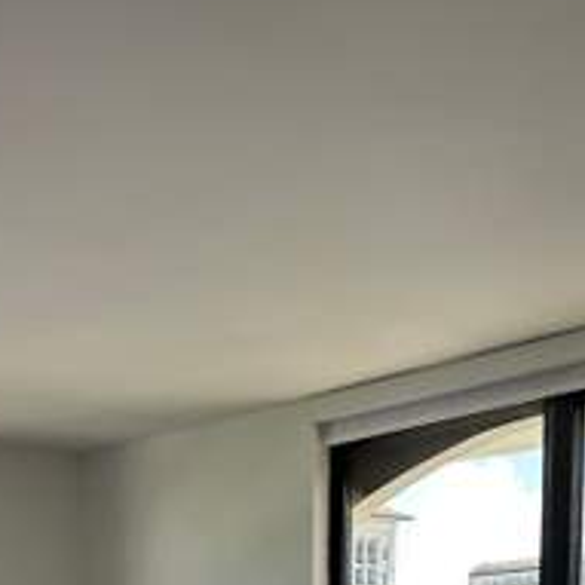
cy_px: 879
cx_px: 150
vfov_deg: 20.7
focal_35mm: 71
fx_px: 1358
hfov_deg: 24.1
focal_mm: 6.86
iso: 80
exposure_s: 1/444
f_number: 1.78
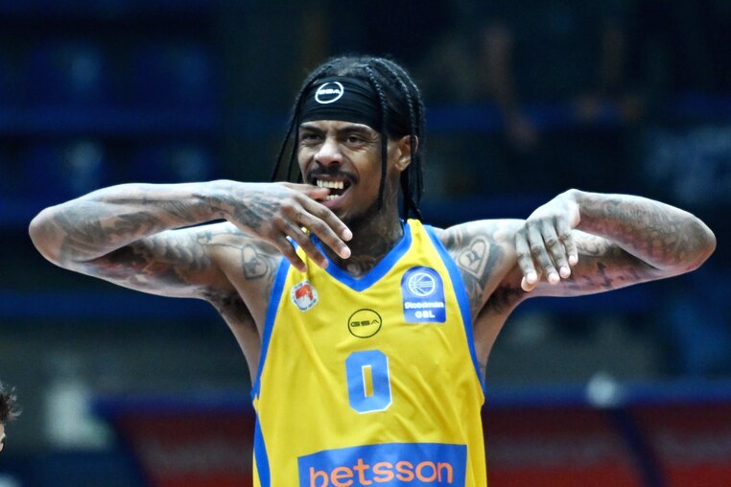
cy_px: 244
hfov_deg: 10.3
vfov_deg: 6.9
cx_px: 366
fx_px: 4061
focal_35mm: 200
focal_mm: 200
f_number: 2.8
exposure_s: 1/640
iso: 2500
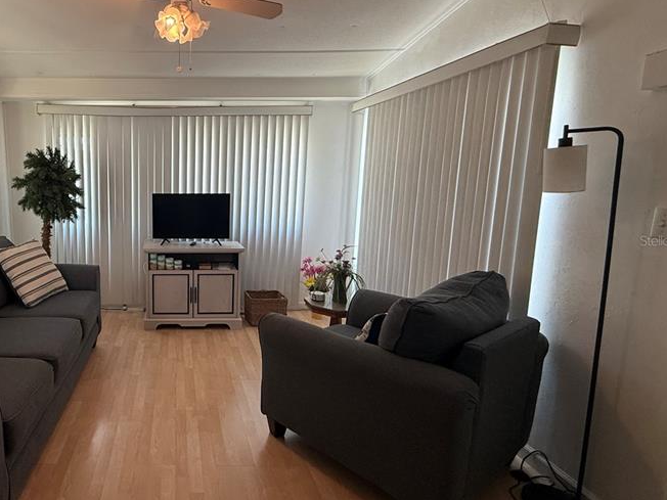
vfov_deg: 61.1
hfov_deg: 71.9
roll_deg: -1.0
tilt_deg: -8.3
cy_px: 240
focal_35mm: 22
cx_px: 178
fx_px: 424
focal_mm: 2.22
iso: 250
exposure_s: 1/120
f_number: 2.2
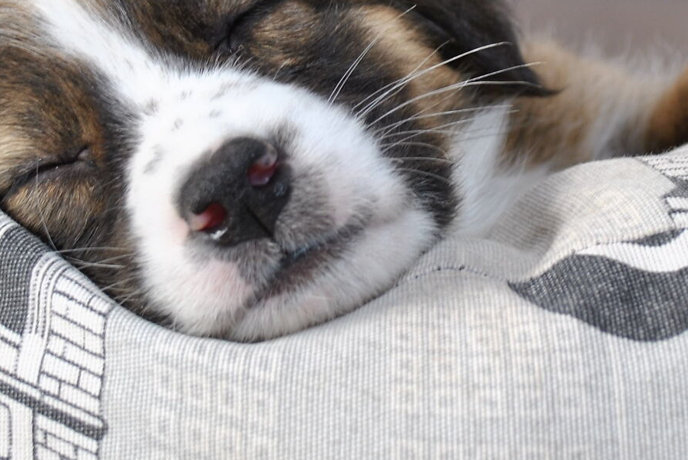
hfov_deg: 15.7
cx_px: 383
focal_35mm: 130
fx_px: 2487
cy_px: 100
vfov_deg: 10.5
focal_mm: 32
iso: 100
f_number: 4.8
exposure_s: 1/8
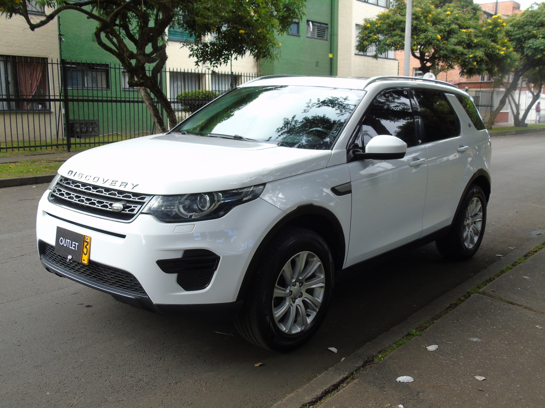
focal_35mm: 34
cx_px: 272
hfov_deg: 54.0
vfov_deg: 41.8
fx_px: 535
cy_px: 204
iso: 80
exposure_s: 1/80
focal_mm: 6.1
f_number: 3.8
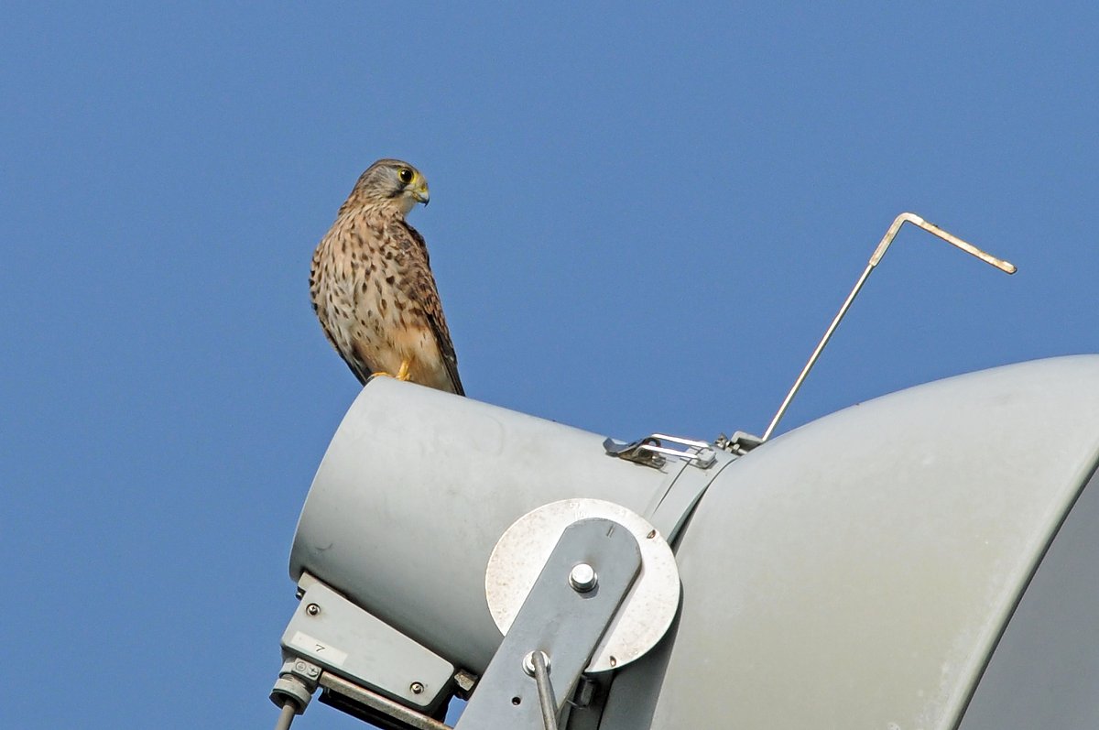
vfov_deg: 1.3
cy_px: 365
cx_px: 550
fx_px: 32015
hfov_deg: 2.0
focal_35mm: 1050
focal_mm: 700
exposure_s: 1/1250
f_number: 5.6
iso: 200
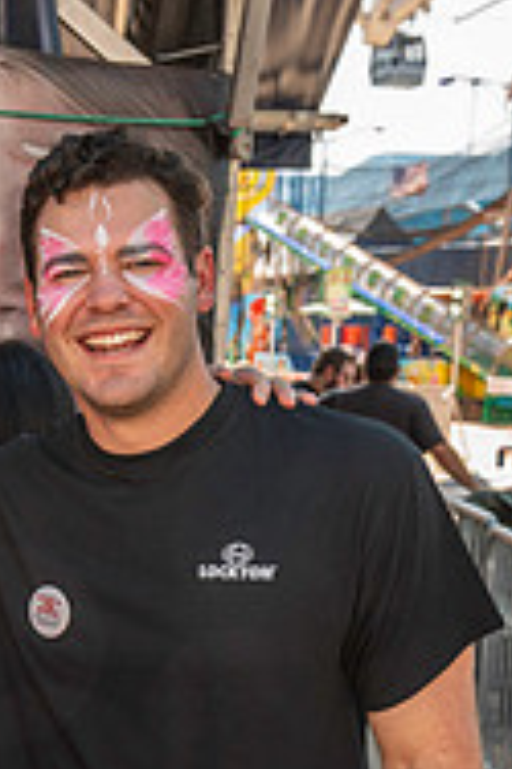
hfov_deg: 19.6
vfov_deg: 29.0
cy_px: 683
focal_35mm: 67
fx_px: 1432
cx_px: -20
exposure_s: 1/200
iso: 200
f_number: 4.5
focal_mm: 28
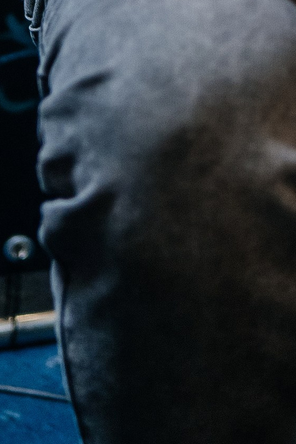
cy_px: -459
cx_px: 387
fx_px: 2701
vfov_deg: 8.8
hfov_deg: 6.2
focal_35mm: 219
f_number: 1.8
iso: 500
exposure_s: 1/250
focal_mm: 45
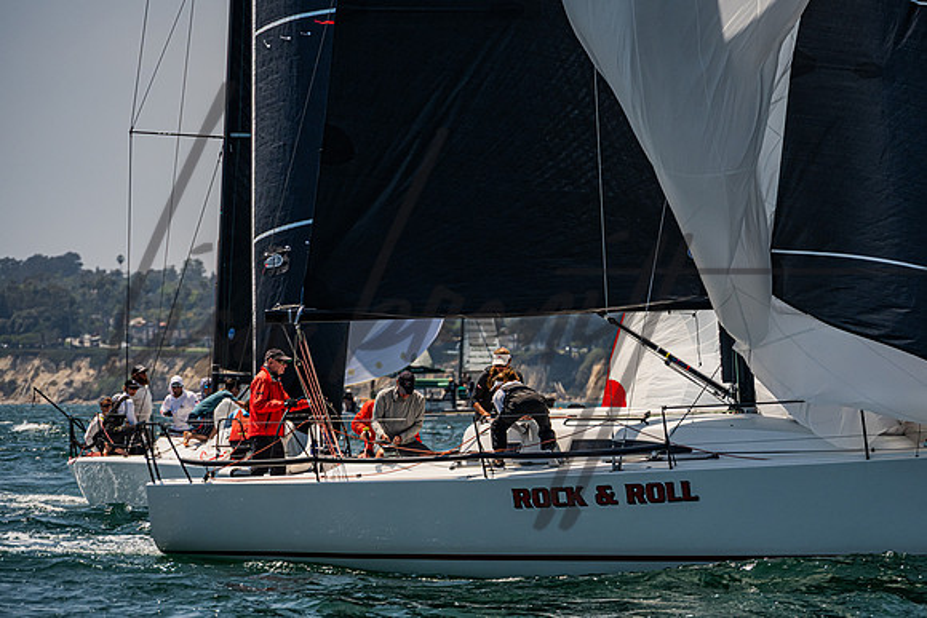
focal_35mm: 323
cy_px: 296
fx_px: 8322
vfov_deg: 4.3
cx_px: 533
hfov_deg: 6.4
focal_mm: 260
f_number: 8
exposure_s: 1/2500
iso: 500
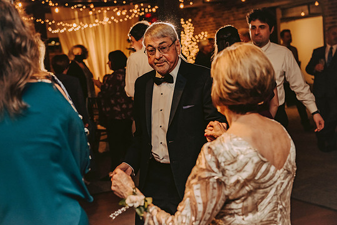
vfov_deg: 22.6
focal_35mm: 60
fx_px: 562
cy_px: 109
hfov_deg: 33.4
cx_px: 161
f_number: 3.2
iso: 1600
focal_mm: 56
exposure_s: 1/200
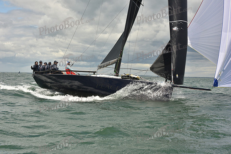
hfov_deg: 28.8
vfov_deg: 19.5
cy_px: 77
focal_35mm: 70
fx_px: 449
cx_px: 116
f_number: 11
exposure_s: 1/800
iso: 320
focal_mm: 70
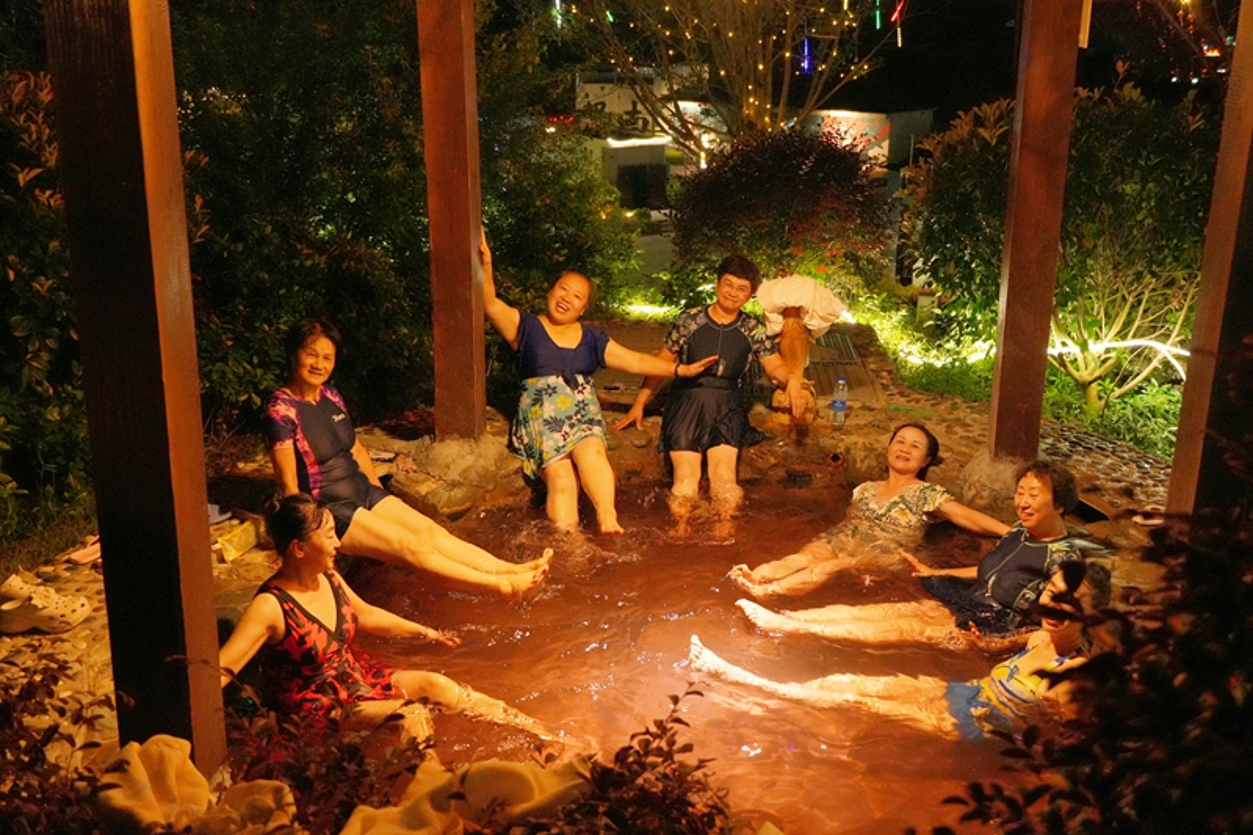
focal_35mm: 40
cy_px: 418
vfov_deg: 33.0
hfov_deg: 47.9
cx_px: 626
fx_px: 1409
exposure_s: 1/60
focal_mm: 27
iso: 3200
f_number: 4.5
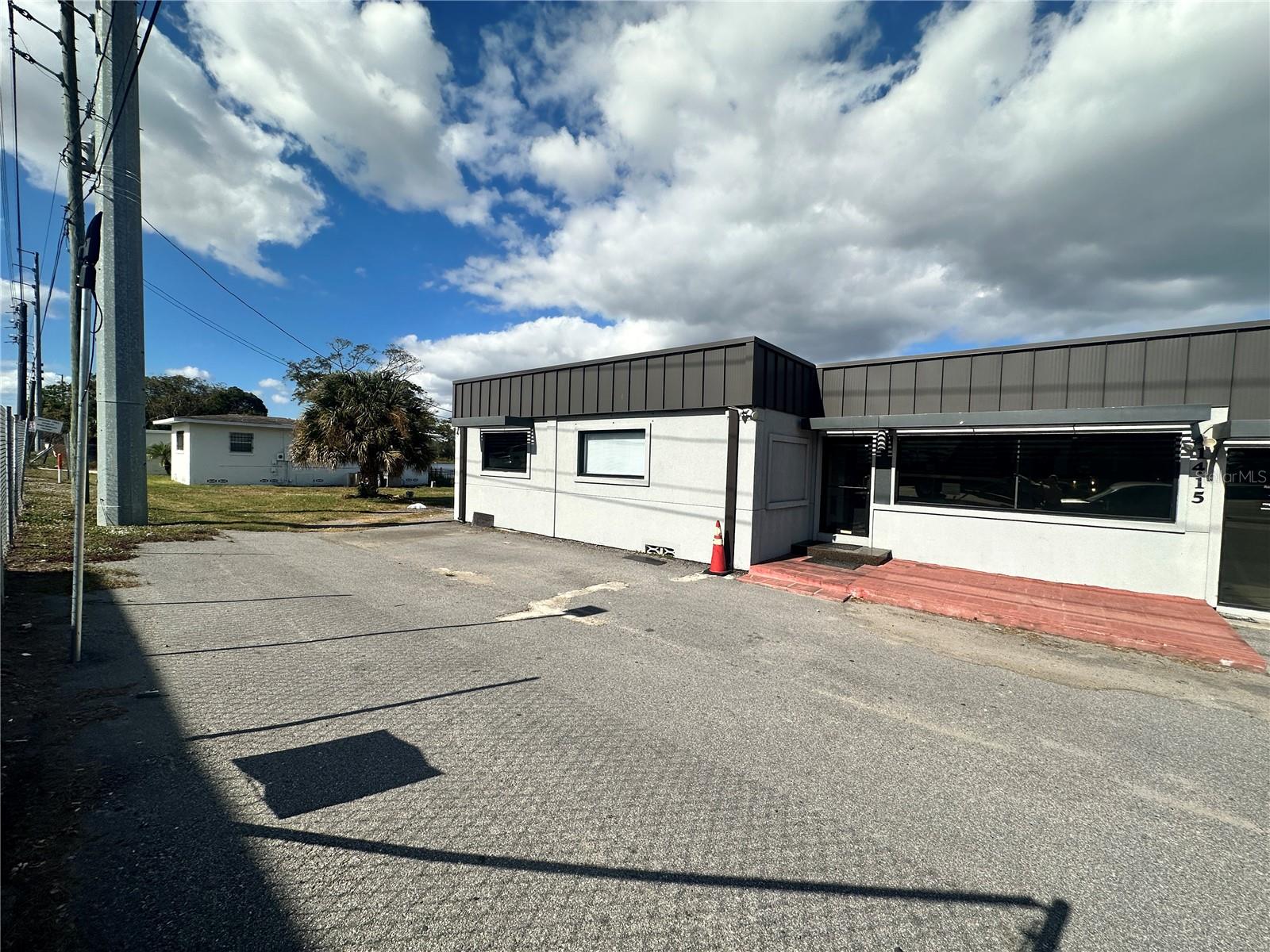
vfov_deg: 85.7
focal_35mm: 14
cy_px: 476
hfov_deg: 102.1
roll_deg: -2.9
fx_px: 514
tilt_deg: -0.7
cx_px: 635
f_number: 2.2
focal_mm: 2.22
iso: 50
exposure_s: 1/3610
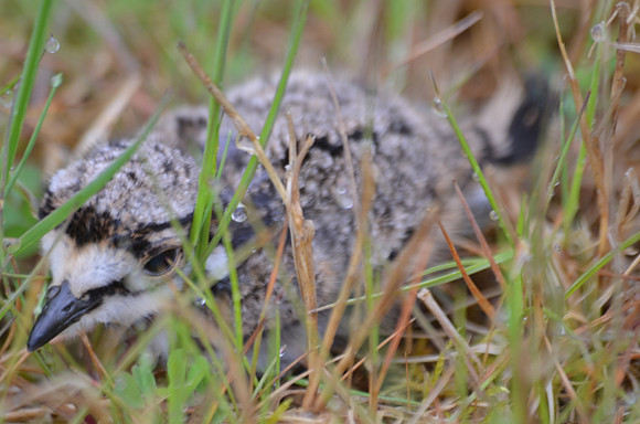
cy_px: 212
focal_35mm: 450
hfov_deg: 4.6
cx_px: 320
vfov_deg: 3.0
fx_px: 7982
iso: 400
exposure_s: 1/125
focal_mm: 300
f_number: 6.3
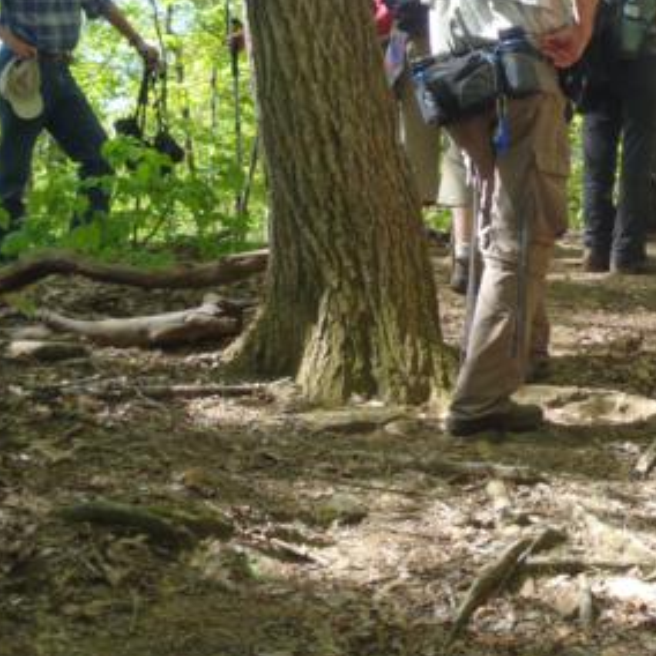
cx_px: 677
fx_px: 1737
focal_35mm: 81
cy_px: 109
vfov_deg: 21.1
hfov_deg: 20.6
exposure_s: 1/60
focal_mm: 7.28
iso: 80
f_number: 4.7
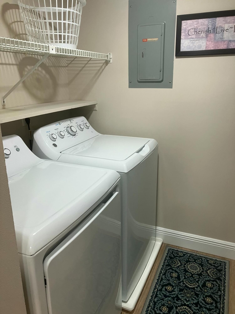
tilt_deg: -15.7
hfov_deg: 49.7
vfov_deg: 63.4
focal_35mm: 28
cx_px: 118
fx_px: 253
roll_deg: +1.1
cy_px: 157
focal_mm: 3.99
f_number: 1.8
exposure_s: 1/60
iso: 64
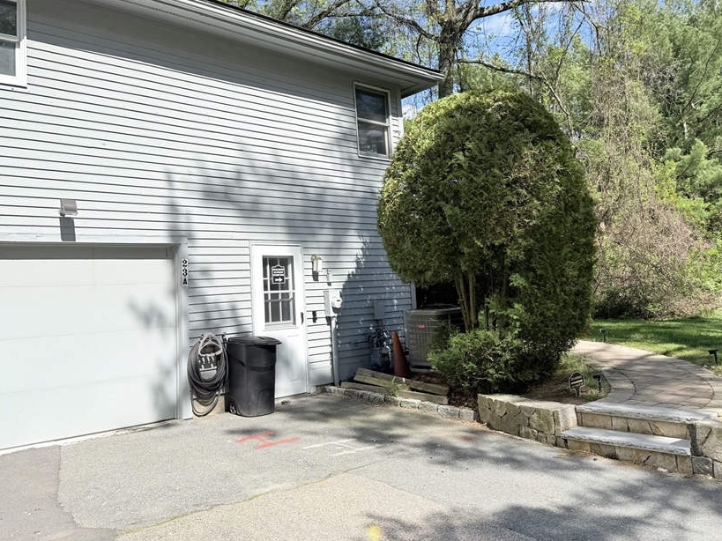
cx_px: 342
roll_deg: +3.5
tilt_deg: +7.8
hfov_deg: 59.9
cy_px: 224
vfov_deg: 46.6
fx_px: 626
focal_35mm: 30
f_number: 1.78
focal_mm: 6.76
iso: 80
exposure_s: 1/5714
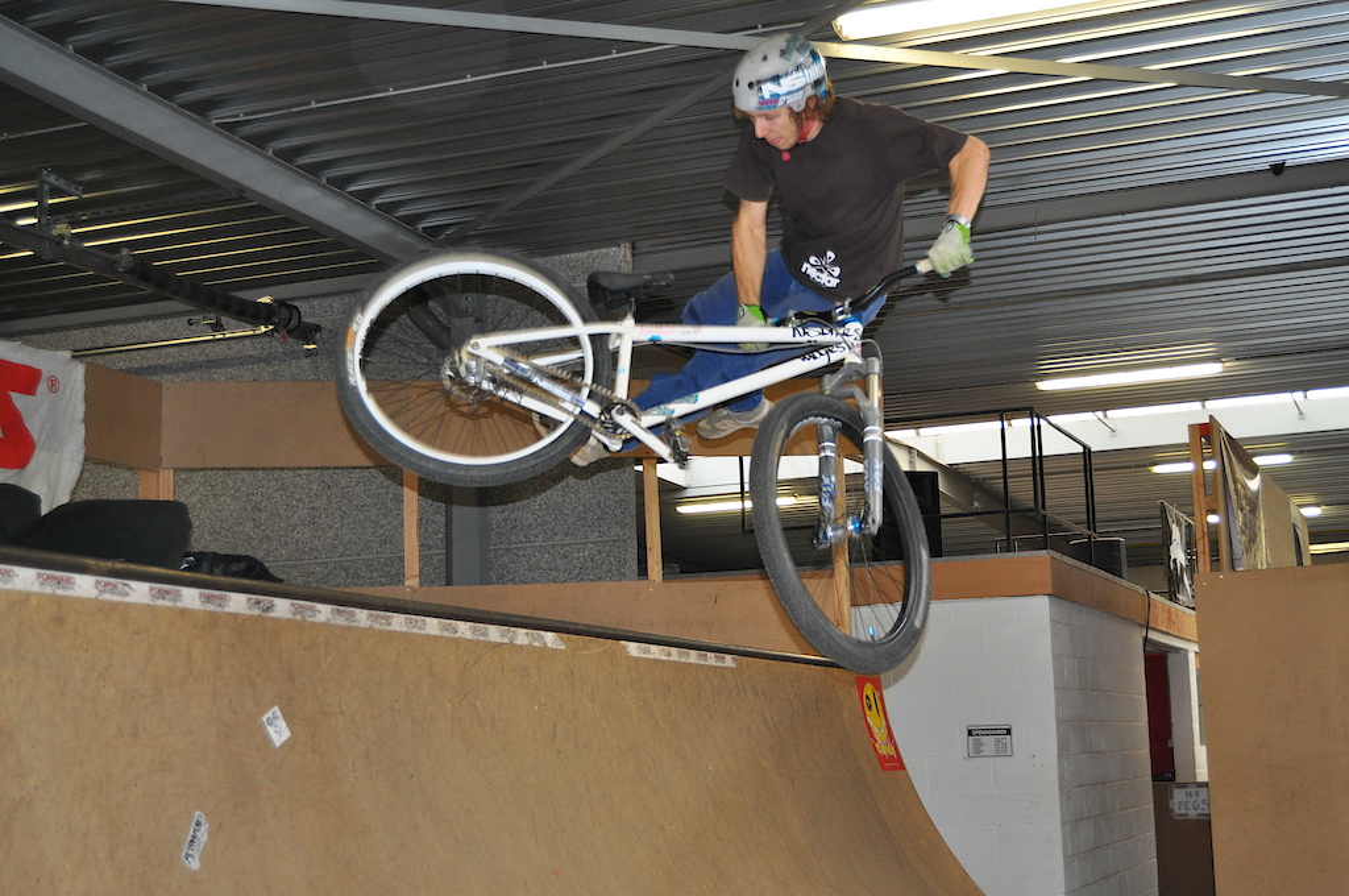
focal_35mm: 51
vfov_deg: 26.4
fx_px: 1909
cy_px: 448
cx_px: 674
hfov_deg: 38.9
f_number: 4.5
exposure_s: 1/100
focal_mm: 34
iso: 800
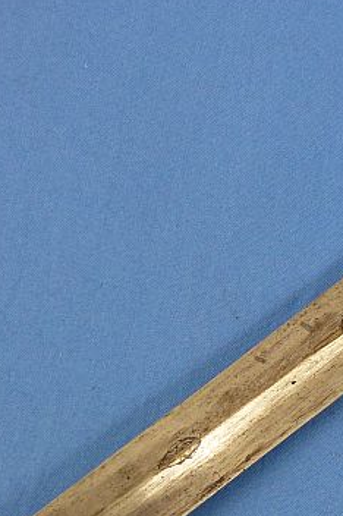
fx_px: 1017
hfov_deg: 18.7
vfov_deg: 28.1
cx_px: 334
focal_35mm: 71
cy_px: 377
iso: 160
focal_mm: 5.4
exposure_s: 1/60
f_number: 3.5
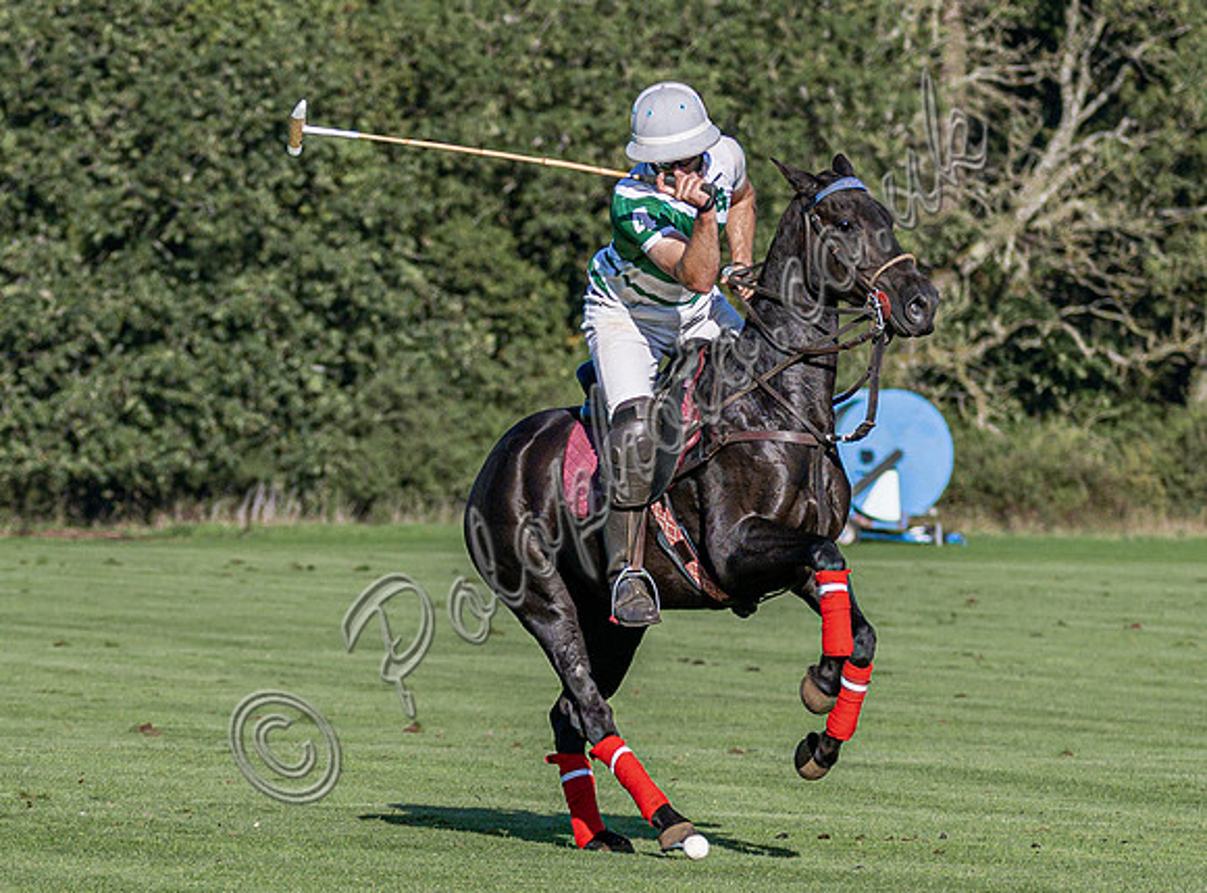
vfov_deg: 3.2
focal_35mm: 460
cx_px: 2
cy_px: 866
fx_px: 15958
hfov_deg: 4.3
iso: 400
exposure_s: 1/3200
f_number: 4.8
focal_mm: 130
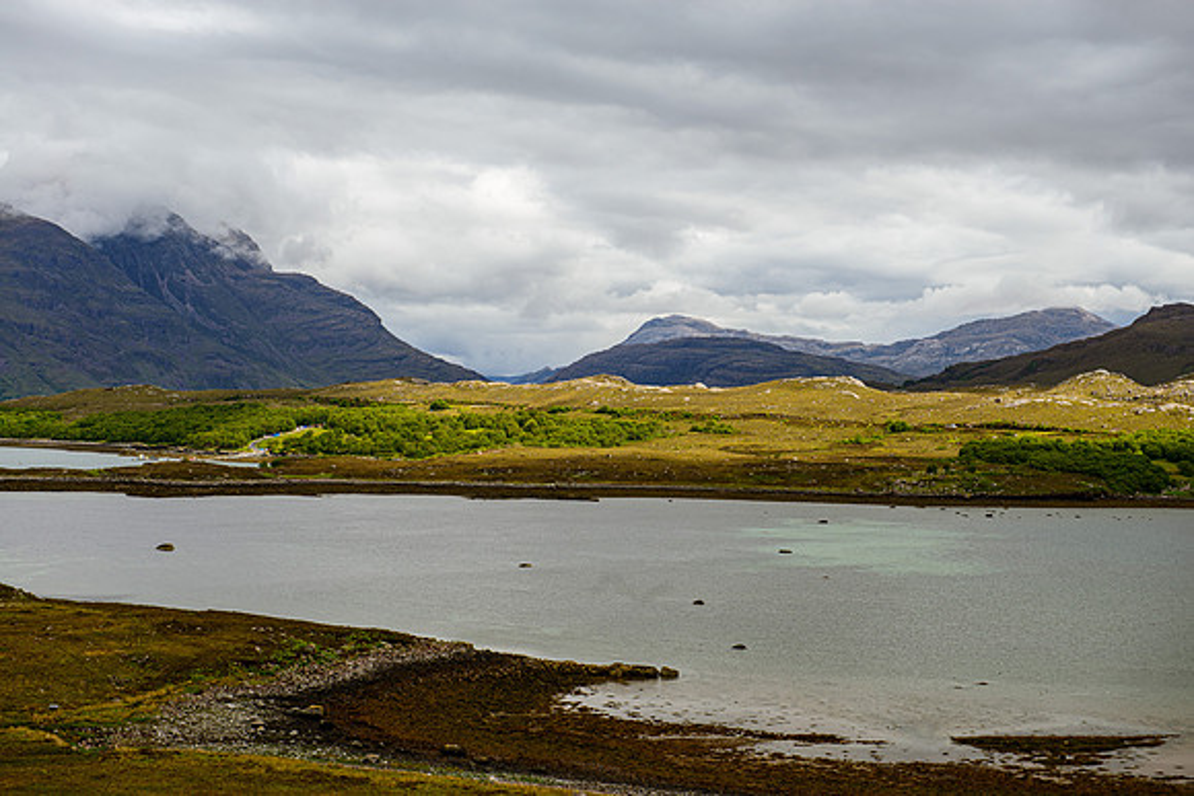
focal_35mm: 66
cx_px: 597
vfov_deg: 20.6
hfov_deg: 30.5
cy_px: 398
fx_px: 2189
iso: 100
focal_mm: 66
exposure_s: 1/320
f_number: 7.1
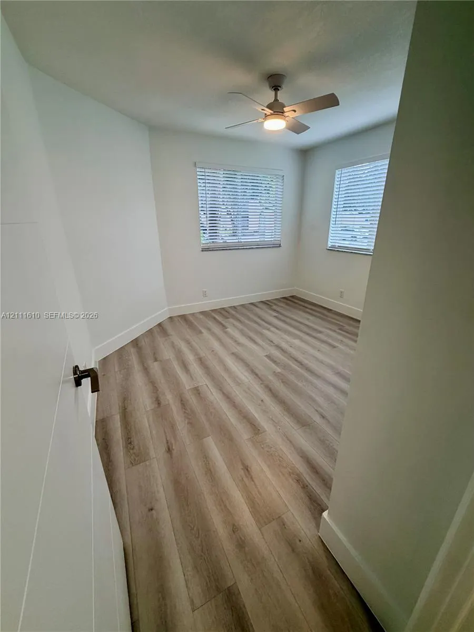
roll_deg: +1.1
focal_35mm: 14
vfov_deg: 102.1
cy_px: 316
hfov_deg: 85.7
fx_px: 256
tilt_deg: -19.9
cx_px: 237
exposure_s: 1/111
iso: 160
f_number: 2.2
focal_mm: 2.22
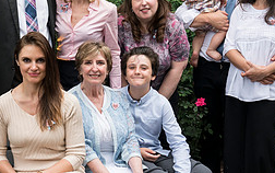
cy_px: 82
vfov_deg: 16.0
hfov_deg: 24.8
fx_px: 615
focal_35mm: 82
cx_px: 57
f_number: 8
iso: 800
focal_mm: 35
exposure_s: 1/80
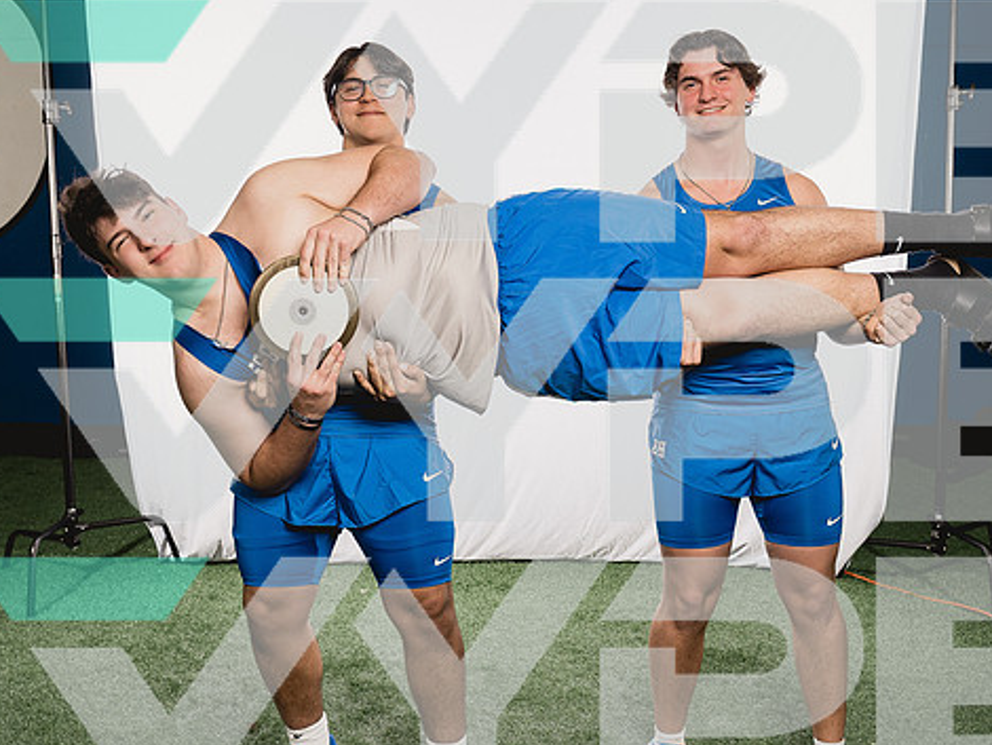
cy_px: 358
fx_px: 1290
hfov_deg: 42.0
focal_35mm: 45
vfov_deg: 32.2
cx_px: 527
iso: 640
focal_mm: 28
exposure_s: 1/250
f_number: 5.6
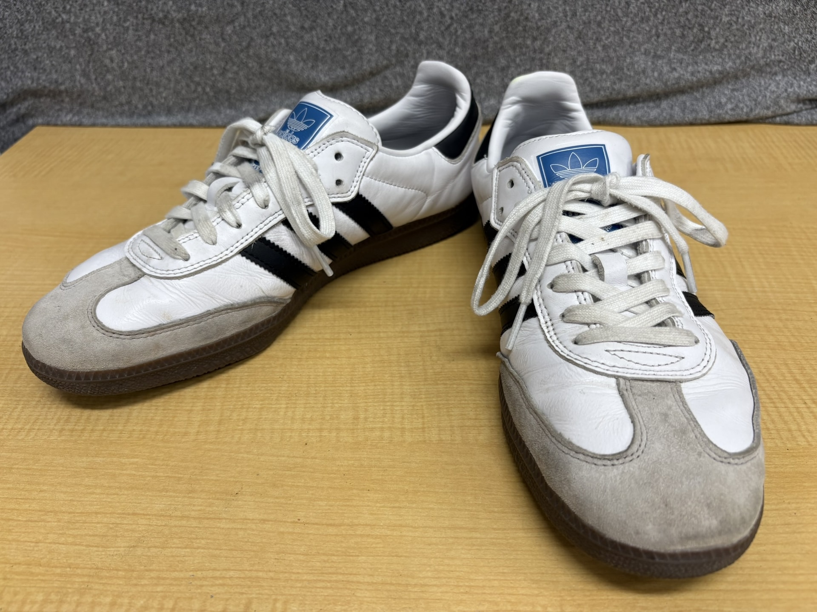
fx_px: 614
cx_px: 408
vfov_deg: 53.1
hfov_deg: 67.3
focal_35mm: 26
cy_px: 306
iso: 80
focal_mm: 5.96
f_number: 1.6
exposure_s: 1/120
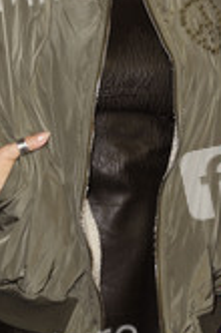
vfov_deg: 12.5
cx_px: 100
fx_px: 1516
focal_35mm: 164
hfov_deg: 8.3
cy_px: 72
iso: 1250
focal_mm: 68
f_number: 5
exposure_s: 1/250
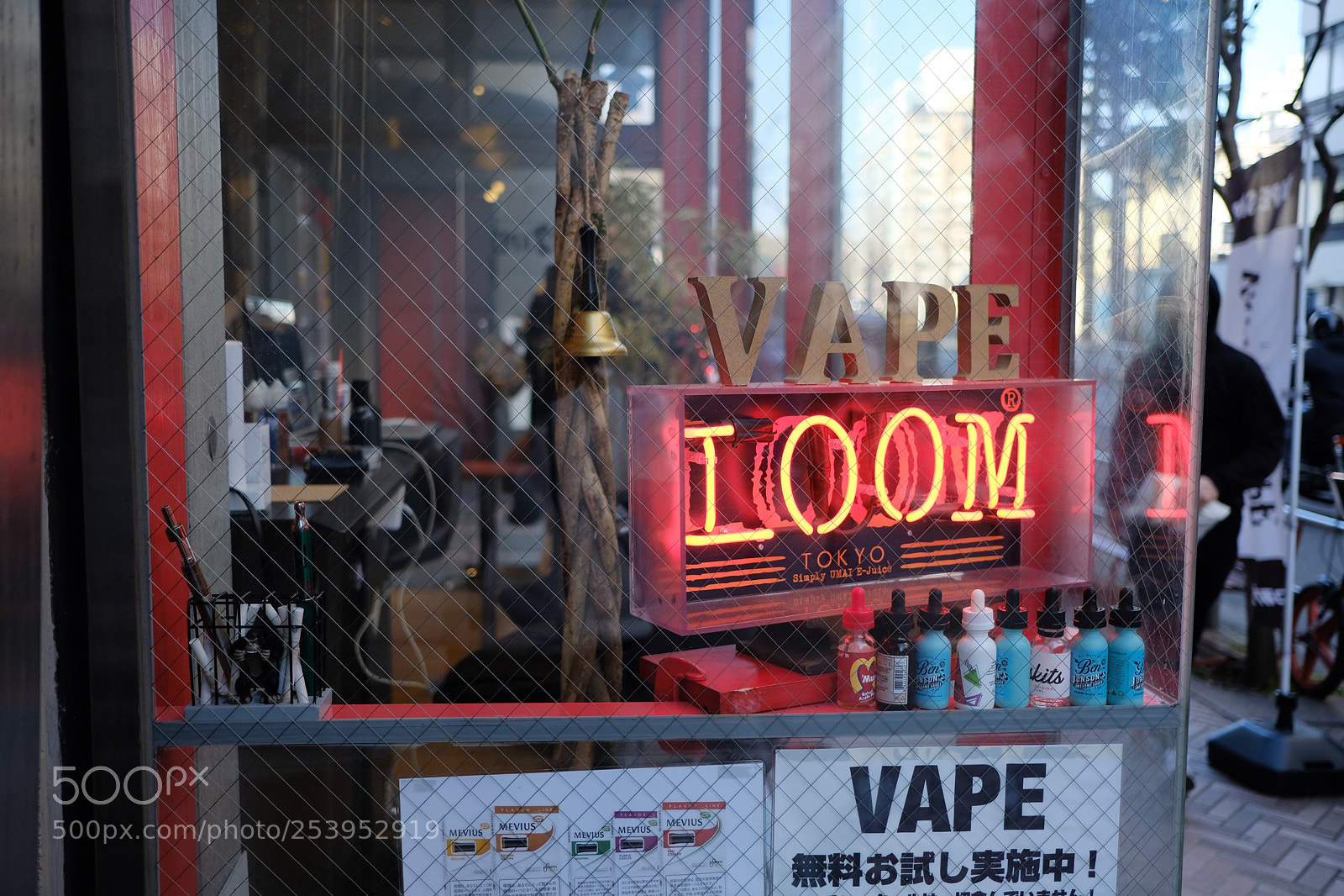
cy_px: 448
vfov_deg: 37.8
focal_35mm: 35
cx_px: 672
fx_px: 1306
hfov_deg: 54.4
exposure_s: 1/800
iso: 400
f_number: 2
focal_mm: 23
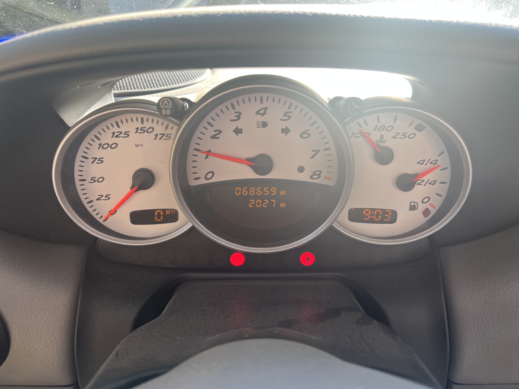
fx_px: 405
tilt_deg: -23.7
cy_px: 193
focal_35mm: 27
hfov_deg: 65.3
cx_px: 262
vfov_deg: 51.4
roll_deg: -0.3
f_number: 1.5
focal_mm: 5.7
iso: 32
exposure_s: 1/121
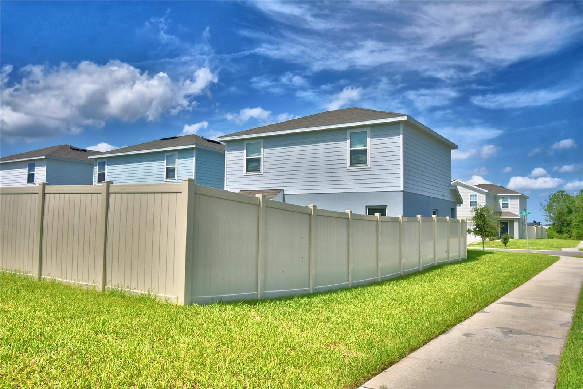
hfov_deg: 61.9
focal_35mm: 30
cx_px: 292
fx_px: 486
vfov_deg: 43.6
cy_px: 194
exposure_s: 1/1000
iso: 100
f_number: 5.6
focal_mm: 20
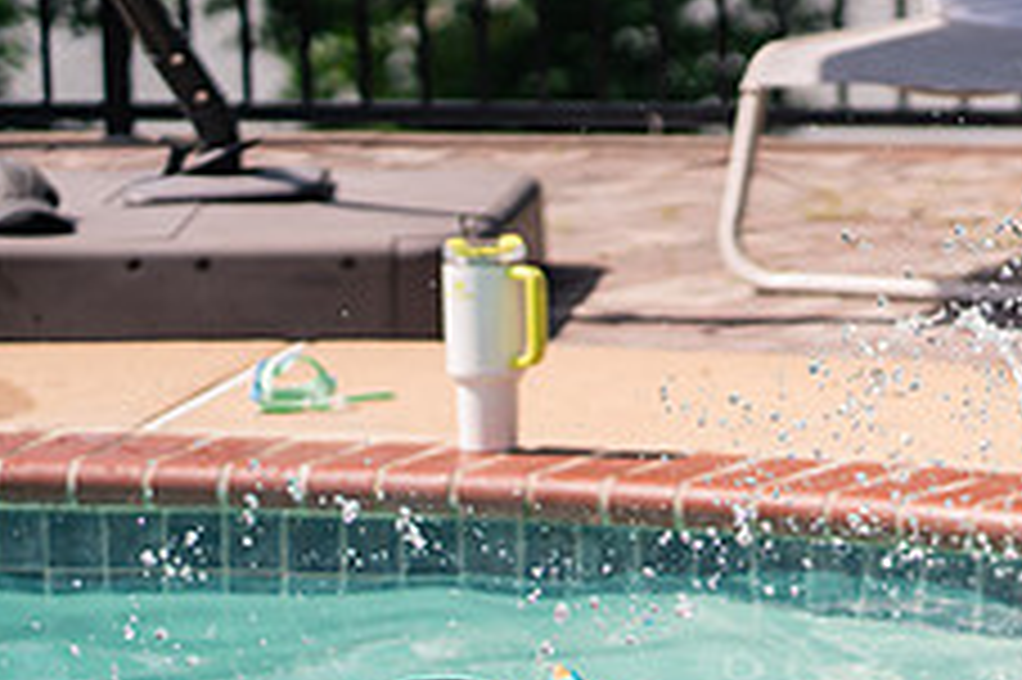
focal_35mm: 217
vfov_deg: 6.3
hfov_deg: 9.4
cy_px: 754
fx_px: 6156
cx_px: 1211
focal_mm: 85
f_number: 2.2
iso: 200
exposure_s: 1/6400
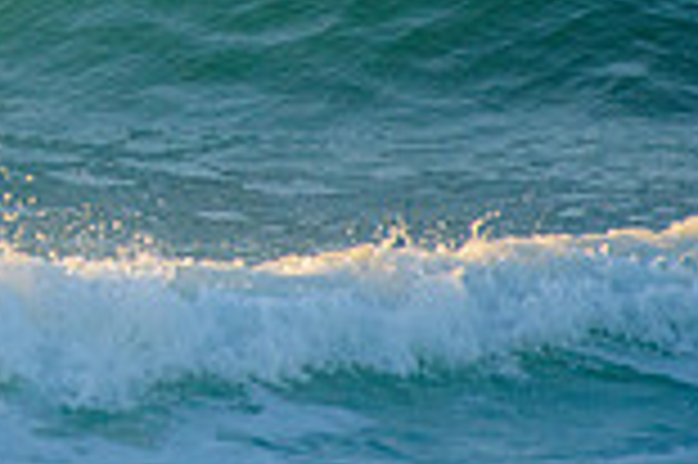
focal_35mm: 1871
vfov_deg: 0.7
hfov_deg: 1.1
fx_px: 36238
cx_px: -423
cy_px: -264
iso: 500
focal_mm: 500
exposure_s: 1/1250
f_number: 5.6
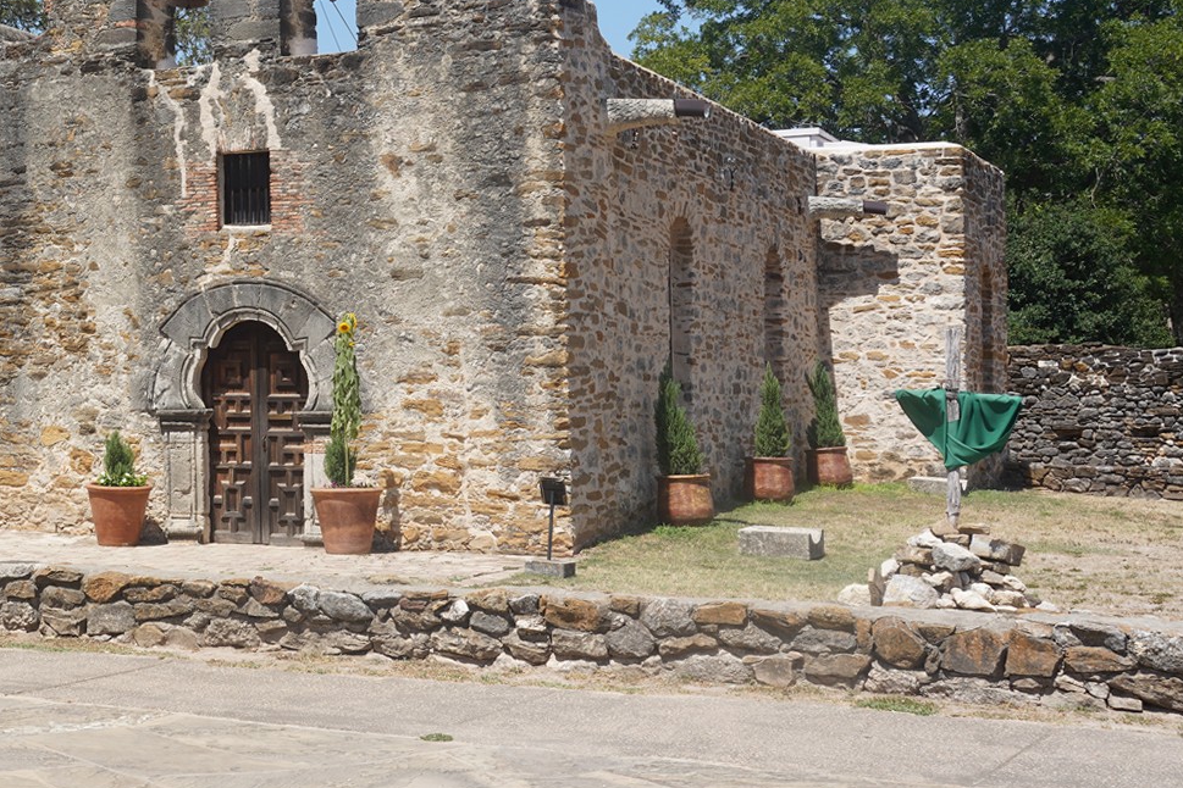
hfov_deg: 29.1
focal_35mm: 64
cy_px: 212
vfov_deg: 21.1
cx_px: -32
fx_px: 2103
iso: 100
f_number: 13
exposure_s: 1/100
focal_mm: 31
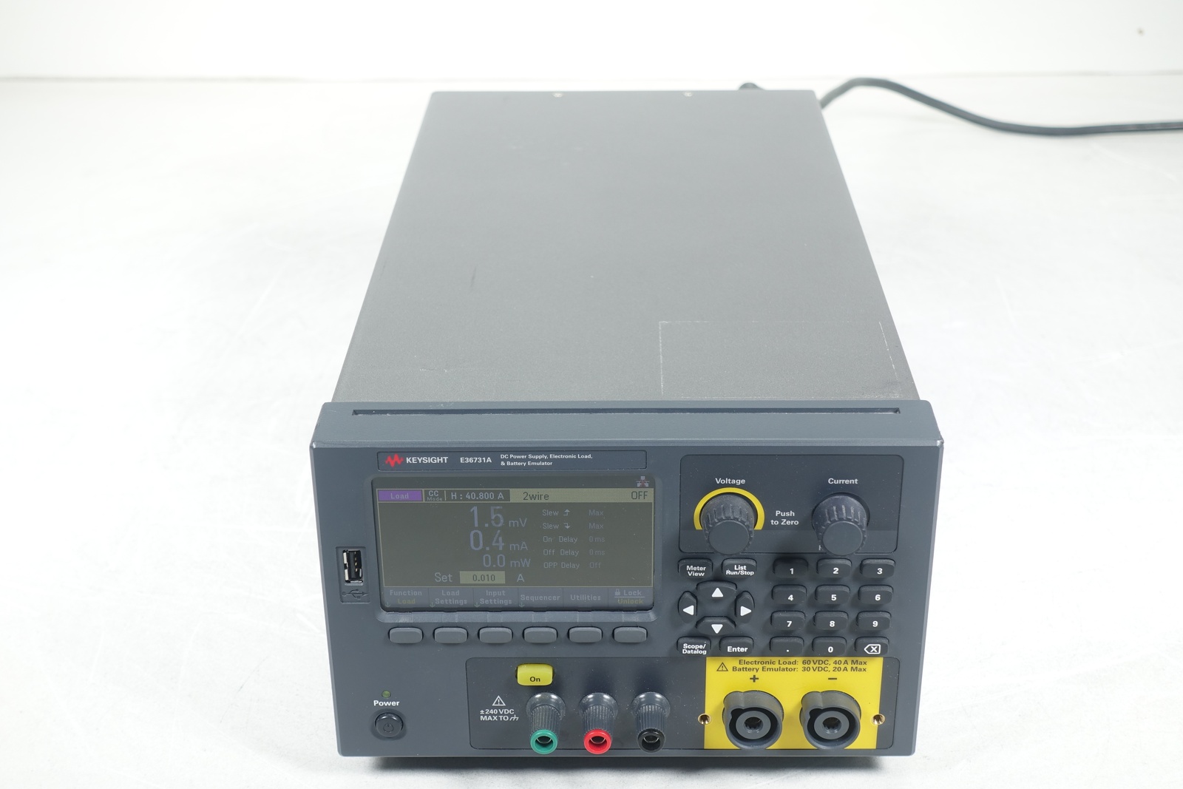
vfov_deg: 24.6
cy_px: 394
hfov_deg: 36.2
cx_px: 592
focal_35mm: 55
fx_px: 1807
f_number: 4
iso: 125
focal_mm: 20.05
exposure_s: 1/100
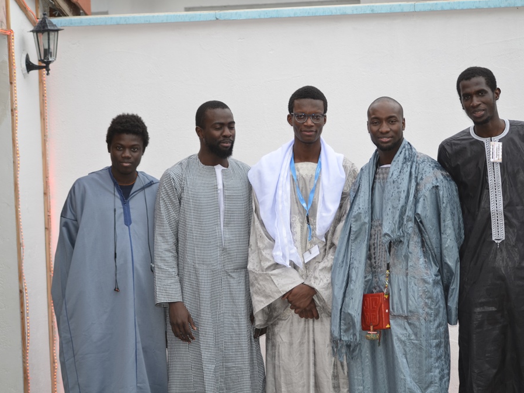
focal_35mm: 115
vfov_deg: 12.9
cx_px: 287
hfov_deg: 17.1
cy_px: 196
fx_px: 1741
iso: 200
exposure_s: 1/125
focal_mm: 70
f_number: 4
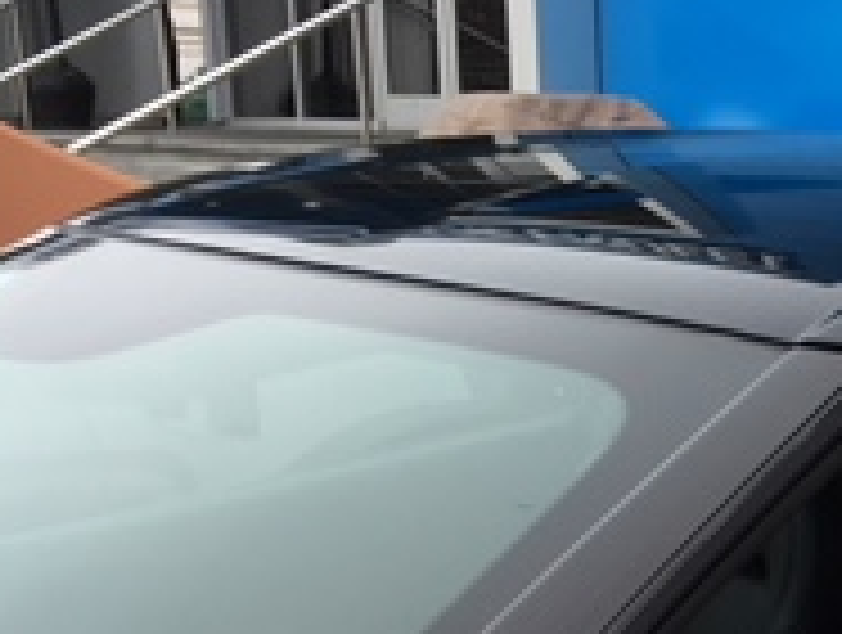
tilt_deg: -20.9
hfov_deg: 18.9
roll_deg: -0.9
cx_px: 950
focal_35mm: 99
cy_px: 1021
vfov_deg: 13.8
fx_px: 2413
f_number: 2.2
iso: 25
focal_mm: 4.15
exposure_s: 1/150
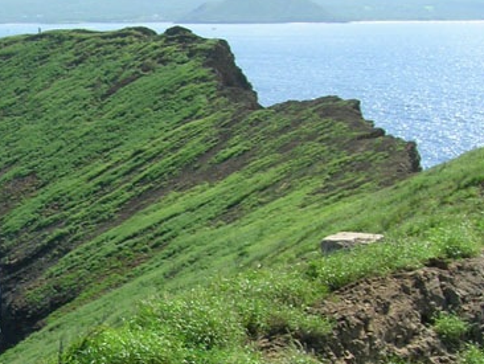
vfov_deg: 15.5
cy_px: 299
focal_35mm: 95
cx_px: -26
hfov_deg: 19.9
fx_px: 1329
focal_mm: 5.7
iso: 50
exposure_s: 1/300
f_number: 4.9
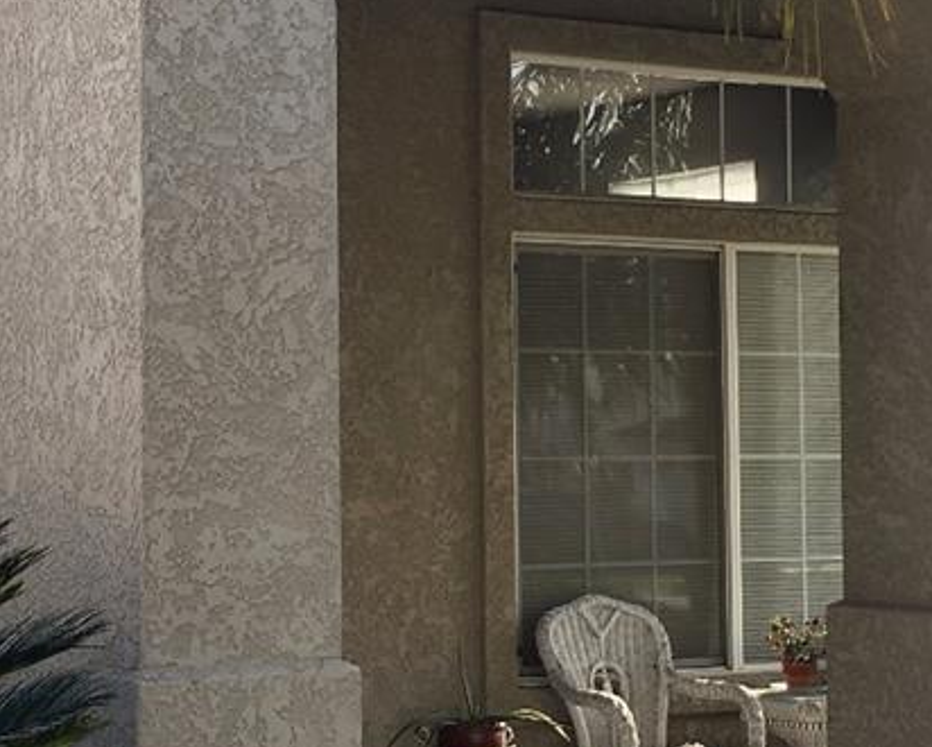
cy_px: 351
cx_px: 609
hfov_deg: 18.6
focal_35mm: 103
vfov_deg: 15.0
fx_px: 2842
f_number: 2.2
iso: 25
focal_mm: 4.15
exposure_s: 1/158
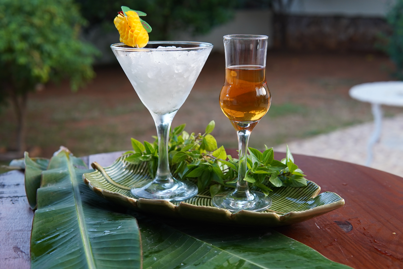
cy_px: 134
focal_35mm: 45
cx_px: 202
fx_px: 504
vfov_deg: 29.9
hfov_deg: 43.6
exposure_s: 1/160
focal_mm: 30
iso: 800
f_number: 4
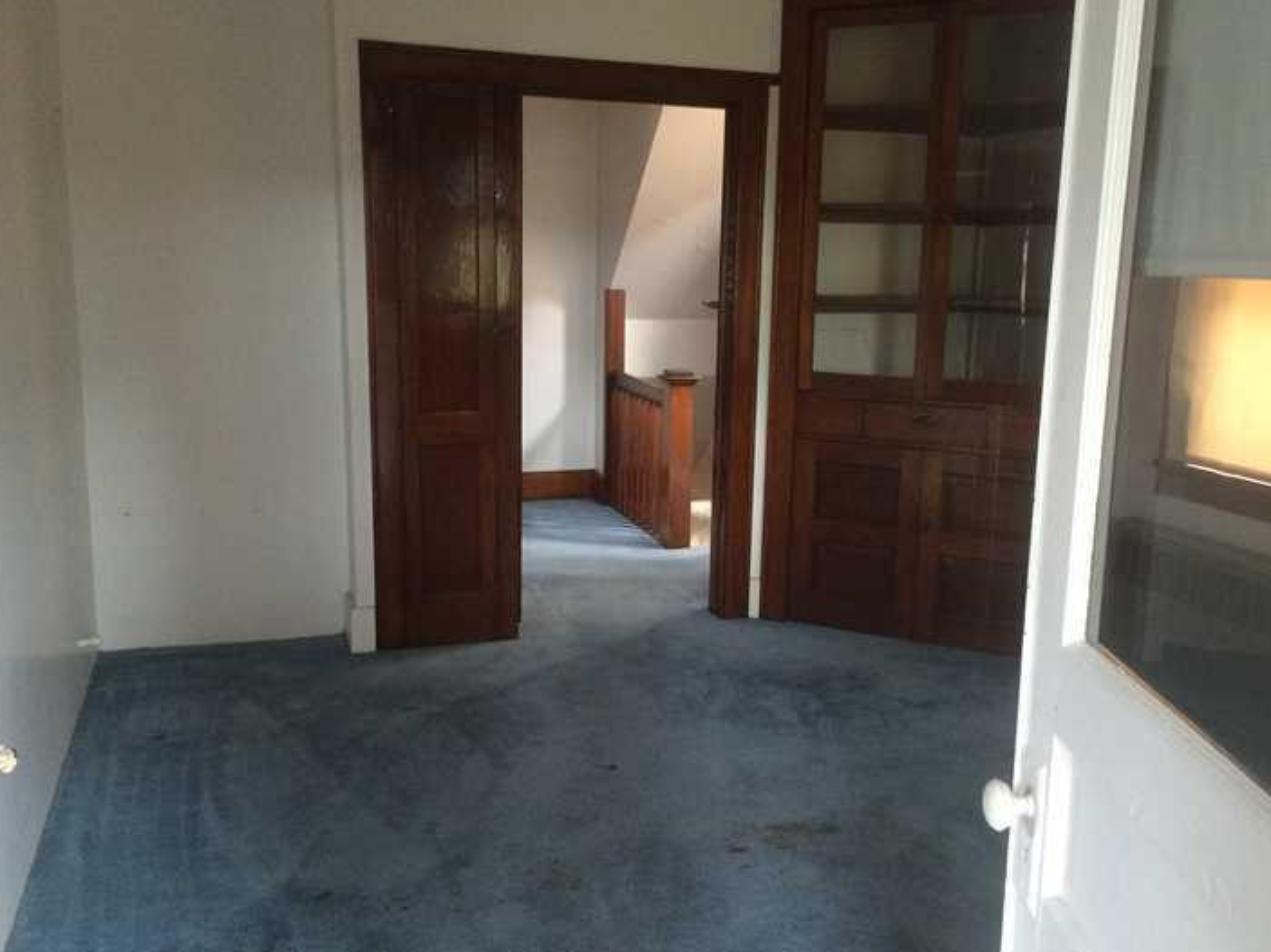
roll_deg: -0.1
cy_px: 481
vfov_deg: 42.9
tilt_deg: -11.7
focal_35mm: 33
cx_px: 696
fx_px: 1211
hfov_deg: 55.3
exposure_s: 1/30
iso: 200
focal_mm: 4.15
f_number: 2.2
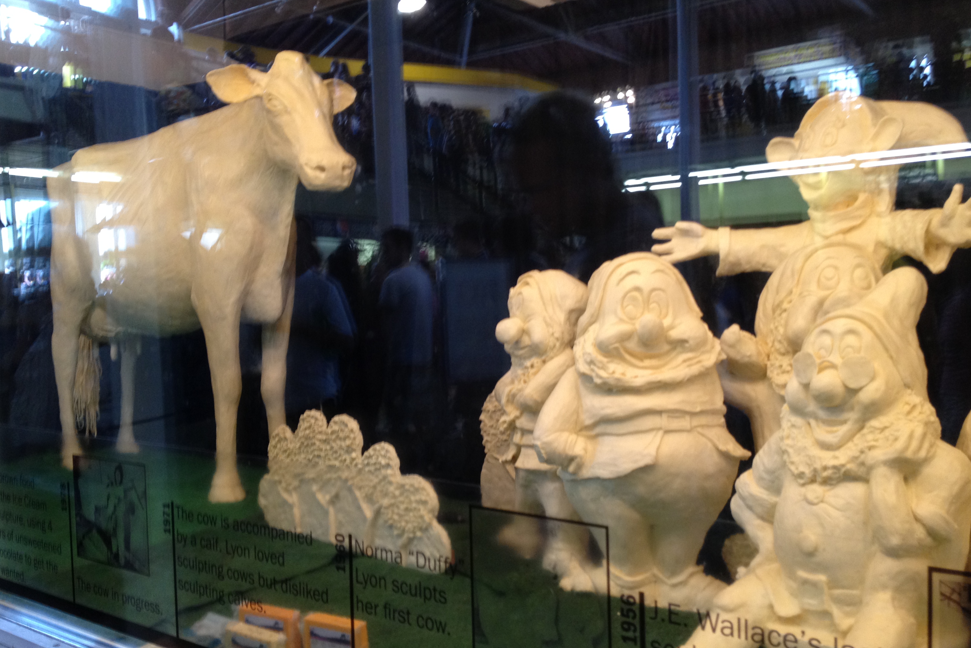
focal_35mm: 37
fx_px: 998
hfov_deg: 51.9
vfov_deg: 35.9
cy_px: 350
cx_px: 489
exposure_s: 1/20
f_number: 2.4
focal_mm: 4.28
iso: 125
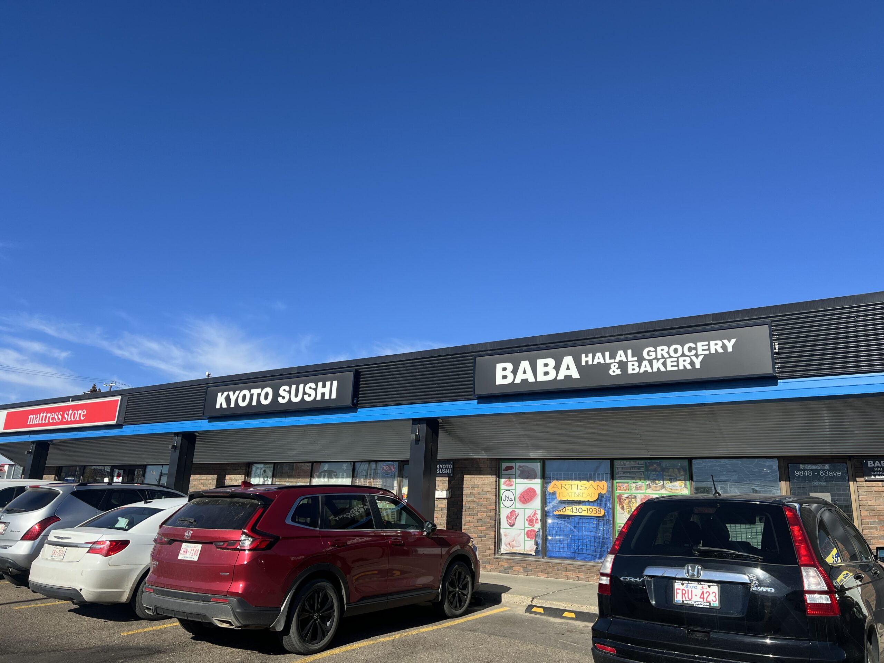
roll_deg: -2.3
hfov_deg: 67.3
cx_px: 442
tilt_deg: +16.2
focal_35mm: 26
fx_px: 664
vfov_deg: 53.1
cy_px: 332
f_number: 1.5
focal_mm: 5.7
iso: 50
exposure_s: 1/4115
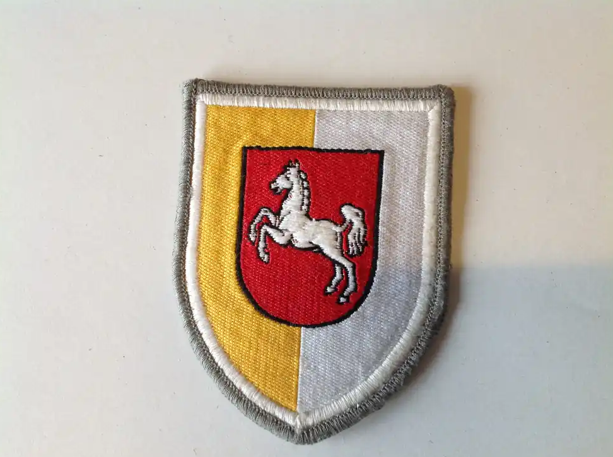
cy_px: 234
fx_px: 636
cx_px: 307
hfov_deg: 51.4
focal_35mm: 36
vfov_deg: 39.5
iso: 64
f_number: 2.4
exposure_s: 1/60
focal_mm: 4.28
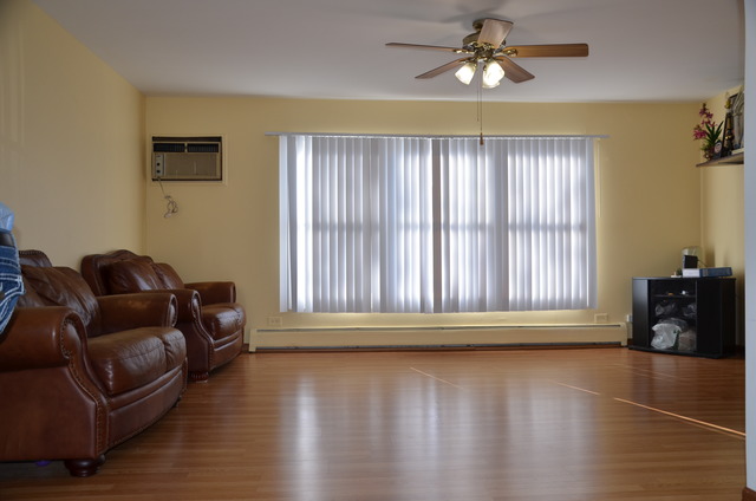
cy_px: 250
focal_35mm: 32
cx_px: 378
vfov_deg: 41.5
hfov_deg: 59.6
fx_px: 660
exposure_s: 1/125
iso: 220
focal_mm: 21
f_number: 3.8
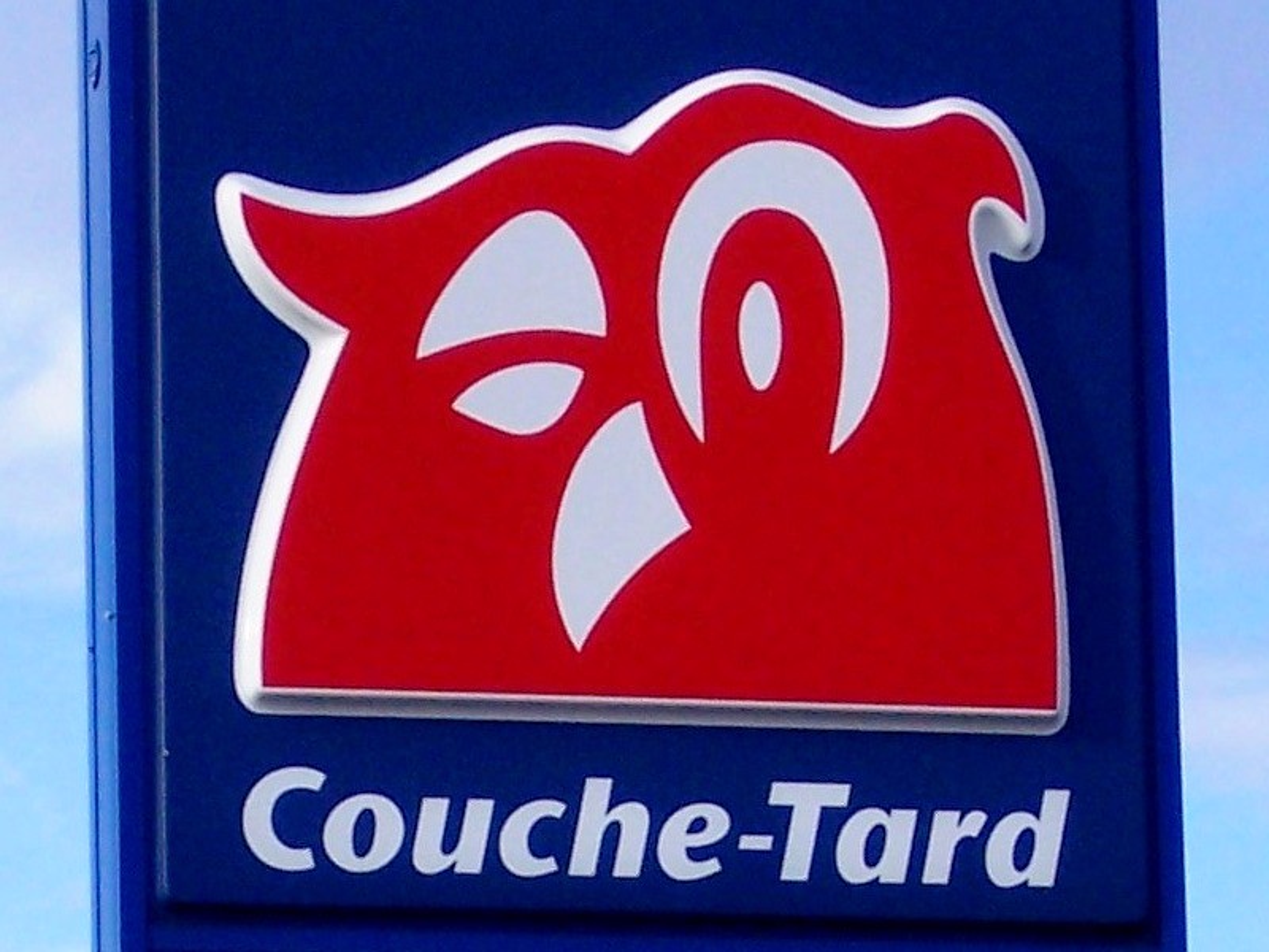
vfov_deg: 18.0
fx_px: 3006
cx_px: 634
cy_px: 476
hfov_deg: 23.8
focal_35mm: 82
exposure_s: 1/500
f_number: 4.1
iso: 80
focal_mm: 13.5
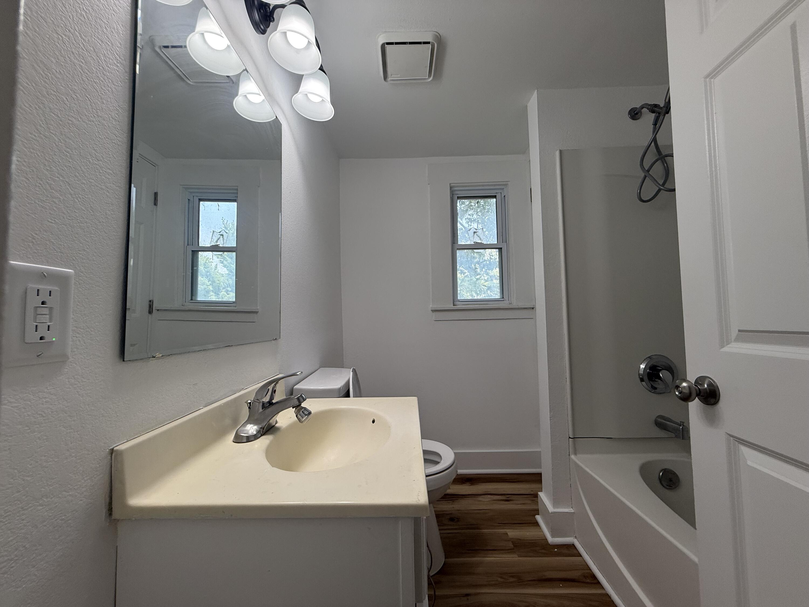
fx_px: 327
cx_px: 404
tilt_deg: +3.3
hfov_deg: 102.1
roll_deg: +1.1
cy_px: 304
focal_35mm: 14
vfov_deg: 85.7
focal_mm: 2.22
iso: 80
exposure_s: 1/120
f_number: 2.2
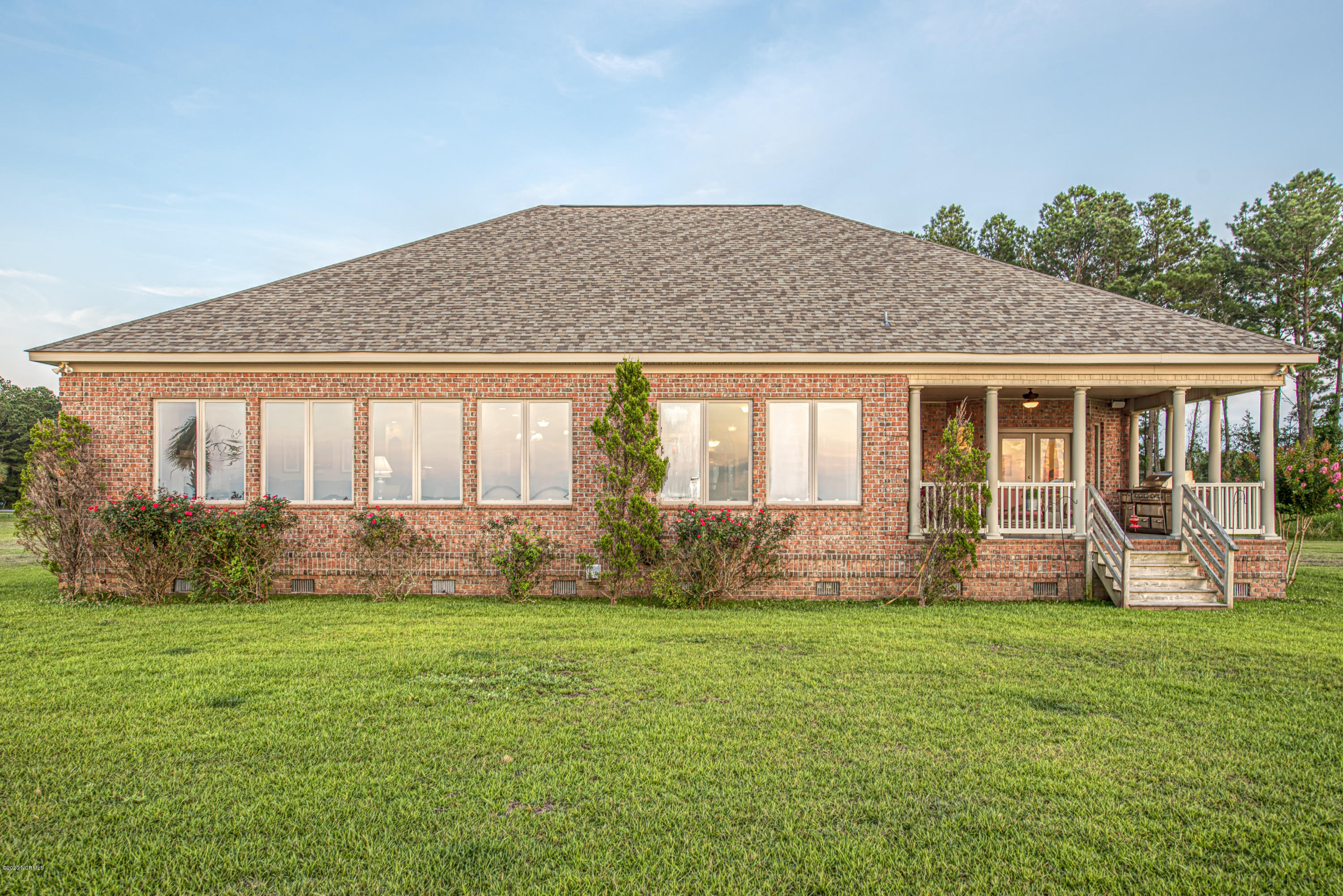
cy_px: 448
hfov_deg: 76.1
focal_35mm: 23
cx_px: 672
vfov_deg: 55.1
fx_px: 858
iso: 100
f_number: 6.3
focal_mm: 23
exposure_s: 1/20
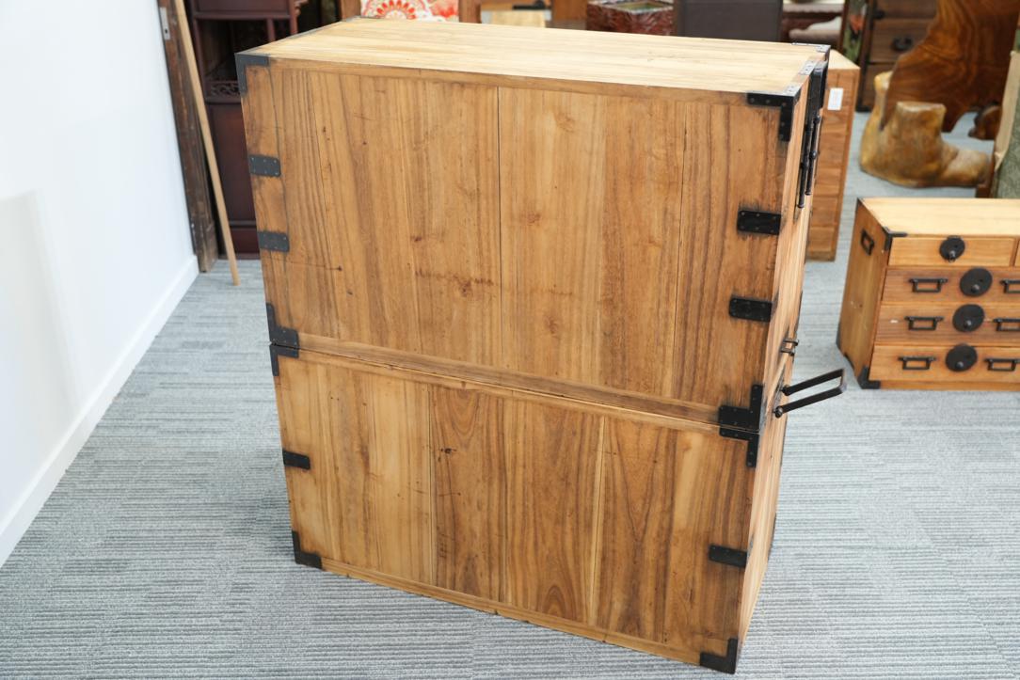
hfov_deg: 54.4
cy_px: 340
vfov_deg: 37.9
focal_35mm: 35
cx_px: 510
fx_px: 992
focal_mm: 35
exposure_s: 1/40
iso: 1250
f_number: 4
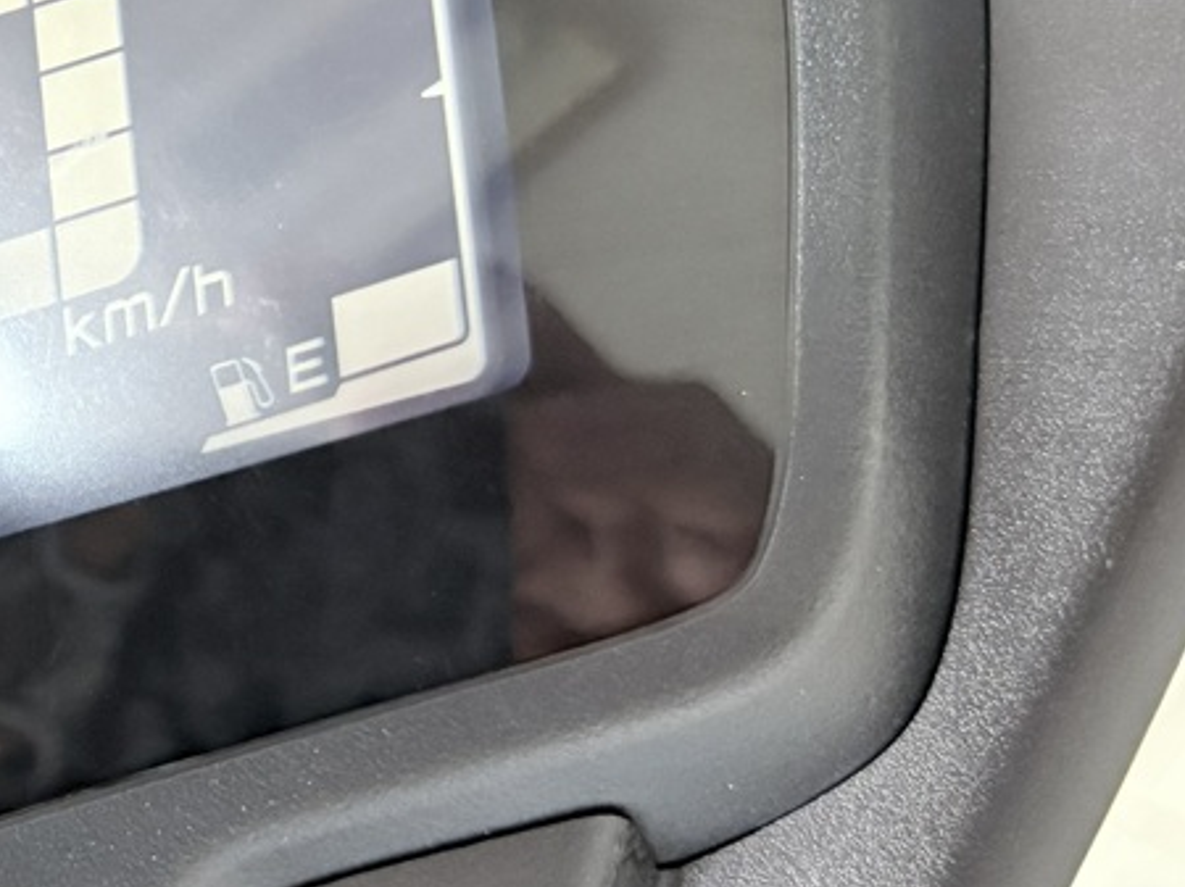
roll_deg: +18.0
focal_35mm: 74
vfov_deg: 19.7
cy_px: 190
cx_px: -474
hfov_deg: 22.6
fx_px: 2532
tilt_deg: -37.9
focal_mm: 5.96
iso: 320
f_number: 1.6
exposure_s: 1/60
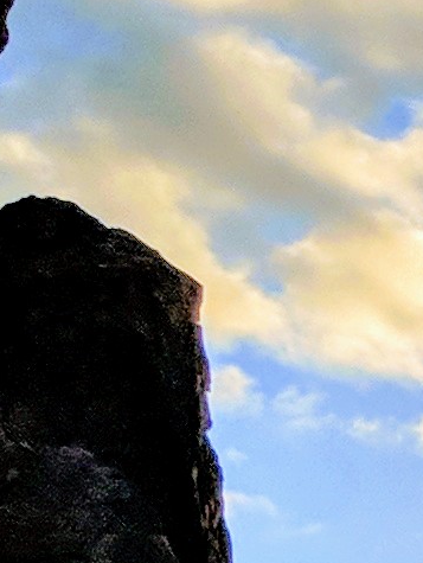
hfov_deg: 5.1
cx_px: 2160
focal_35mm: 229
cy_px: 780
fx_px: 3726
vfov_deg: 8.5
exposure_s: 1/3344
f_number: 1.8
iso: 54
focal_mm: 4.44
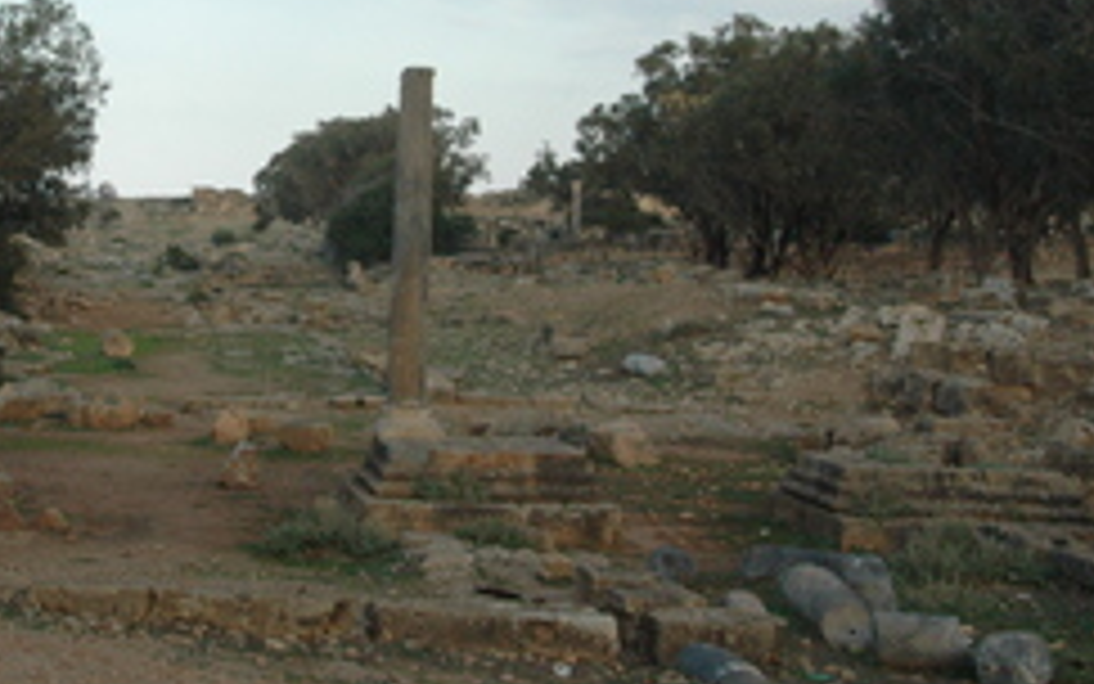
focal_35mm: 94
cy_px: 189
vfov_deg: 13.9
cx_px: 167
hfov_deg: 21.7
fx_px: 2803
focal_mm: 34
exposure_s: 1/500
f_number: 11
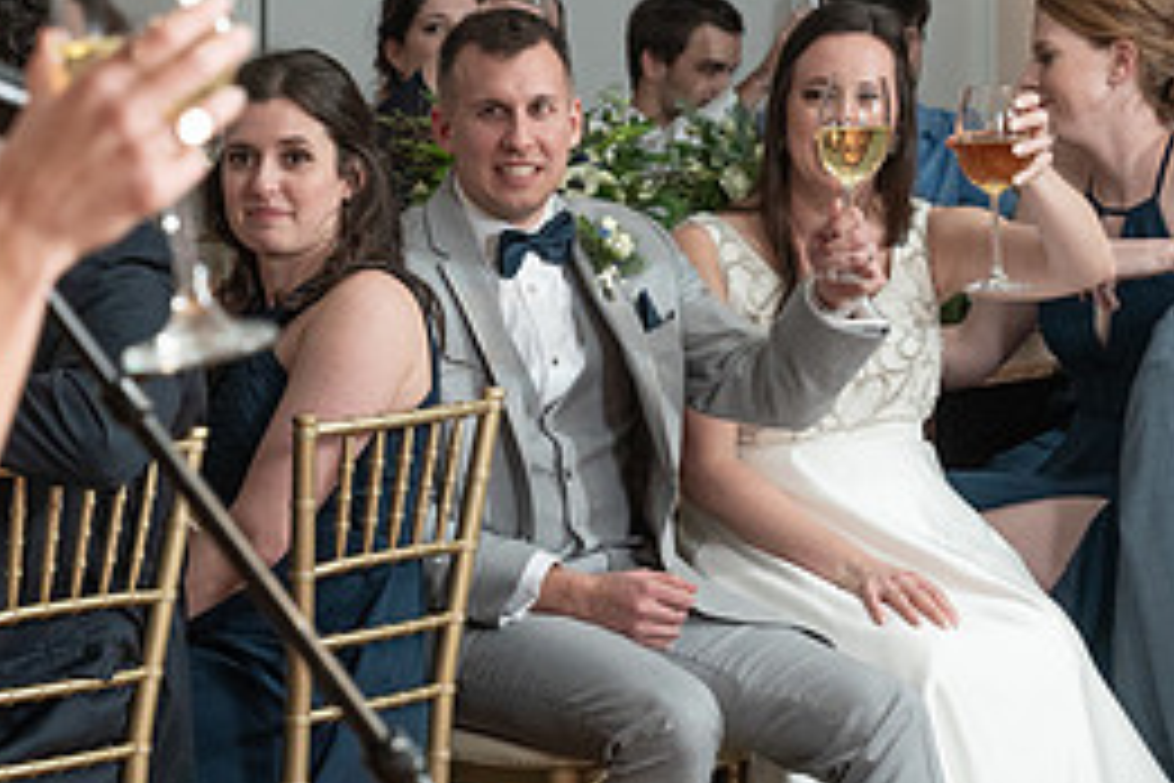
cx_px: 196
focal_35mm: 172
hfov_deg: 11.9
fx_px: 5609
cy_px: 363
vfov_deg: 8.0
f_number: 5
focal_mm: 70
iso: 2000
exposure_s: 1/200
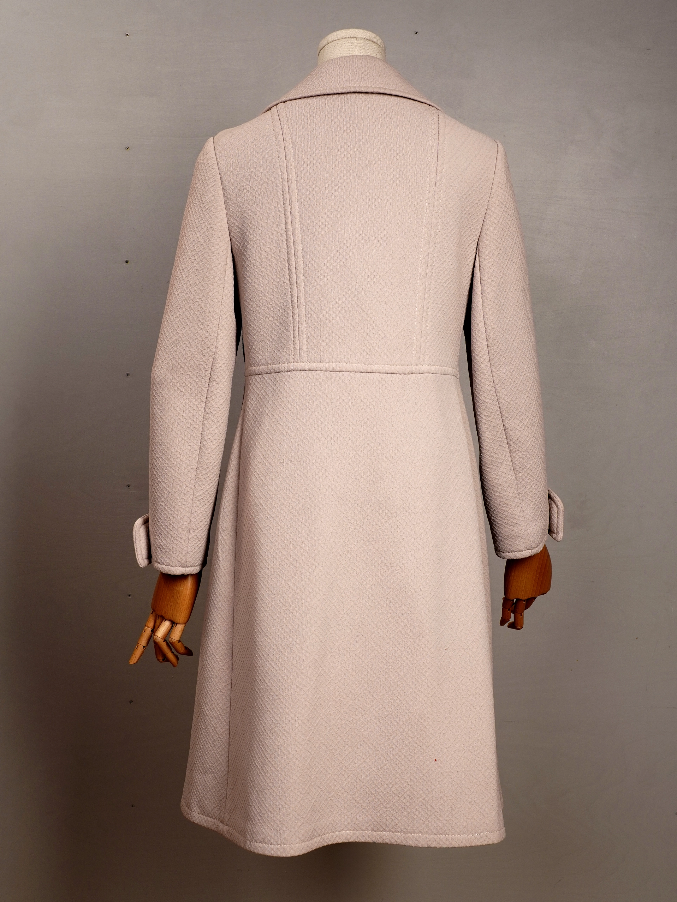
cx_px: 338
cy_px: 463
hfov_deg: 28.0
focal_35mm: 52
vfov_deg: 36.8
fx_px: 1356
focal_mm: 32
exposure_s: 1/25
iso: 250
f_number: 8
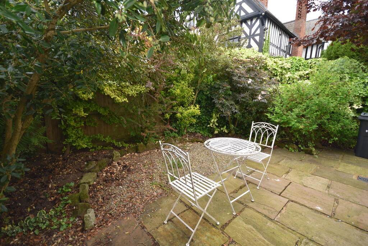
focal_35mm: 15
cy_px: 123
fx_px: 153
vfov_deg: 77.3
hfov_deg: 100.4
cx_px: 184
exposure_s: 1/200
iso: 250
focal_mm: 10
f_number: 5
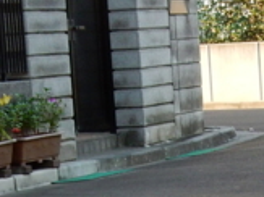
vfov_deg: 7.0
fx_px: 1570
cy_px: 376
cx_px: 230
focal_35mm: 206
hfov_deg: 9.6
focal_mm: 7.6
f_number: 4.2
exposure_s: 1/250
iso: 250
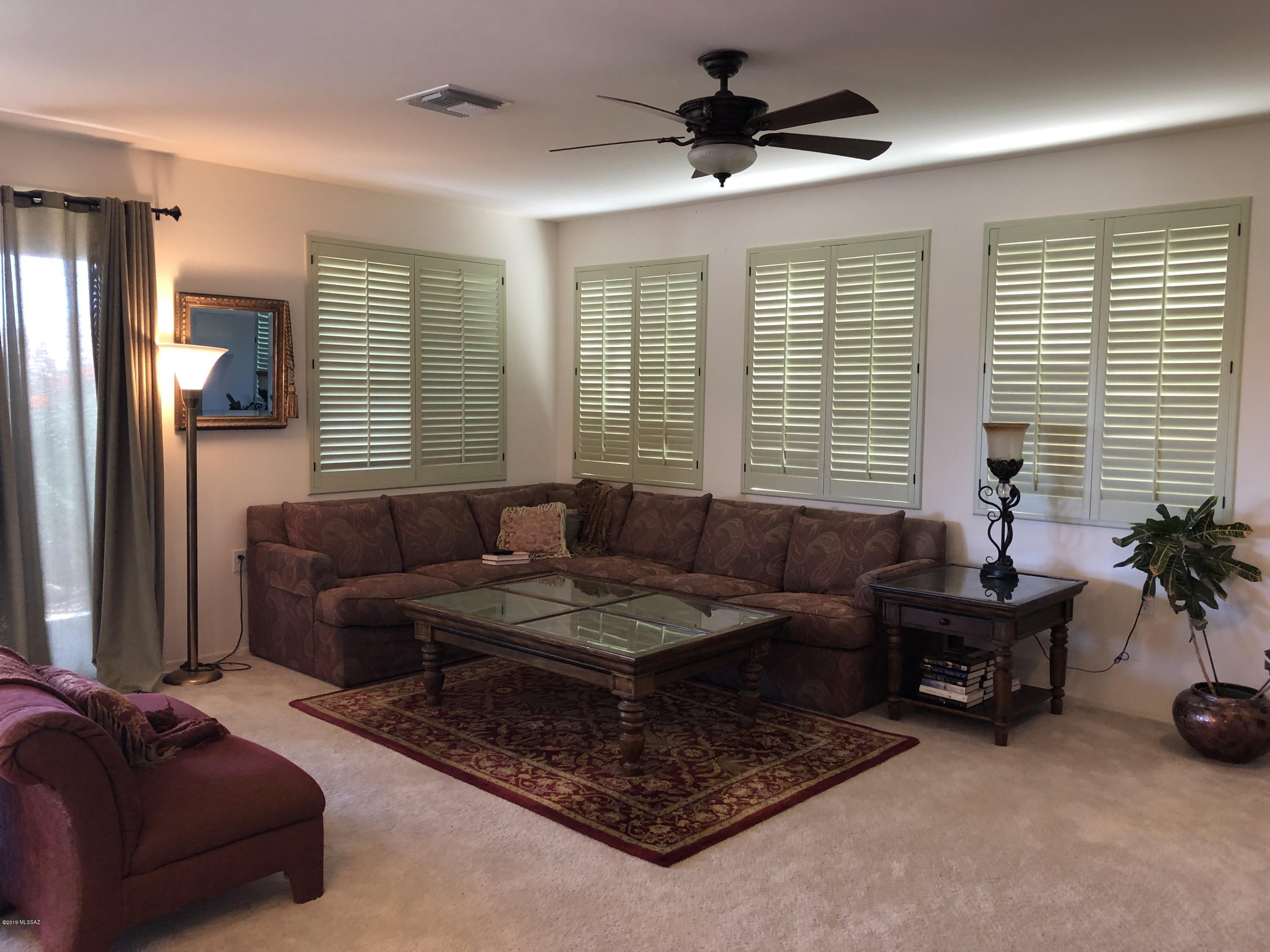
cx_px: 635
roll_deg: -1.9
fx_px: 1027
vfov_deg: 49.7
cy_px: 476
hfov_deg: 63.4
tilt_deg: -4.7
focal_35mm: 28
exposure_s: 1/17
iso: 40
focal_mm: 3.99
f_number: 1.8
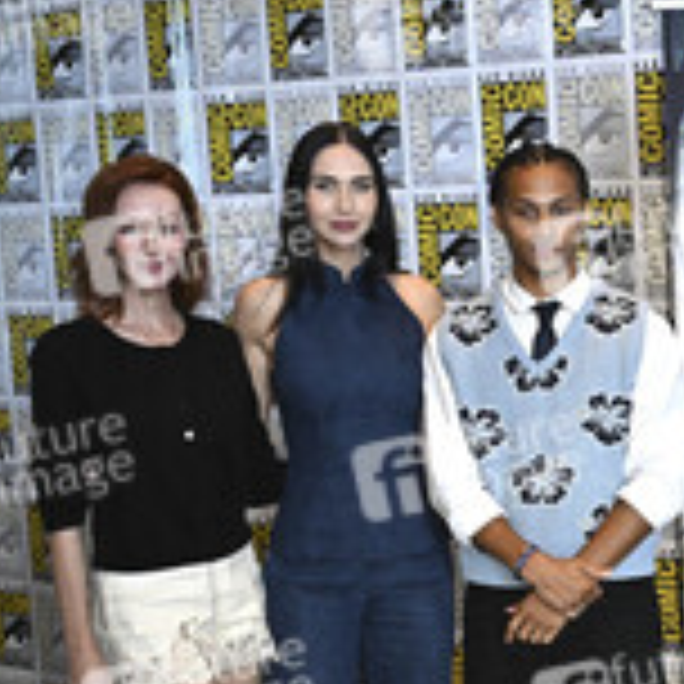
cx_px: 979
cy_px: 580
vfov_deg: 19.5
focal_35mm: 88
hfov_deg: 17.9
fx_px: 1967
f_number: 5.6
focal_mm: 35
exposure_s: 1/250
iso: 2000
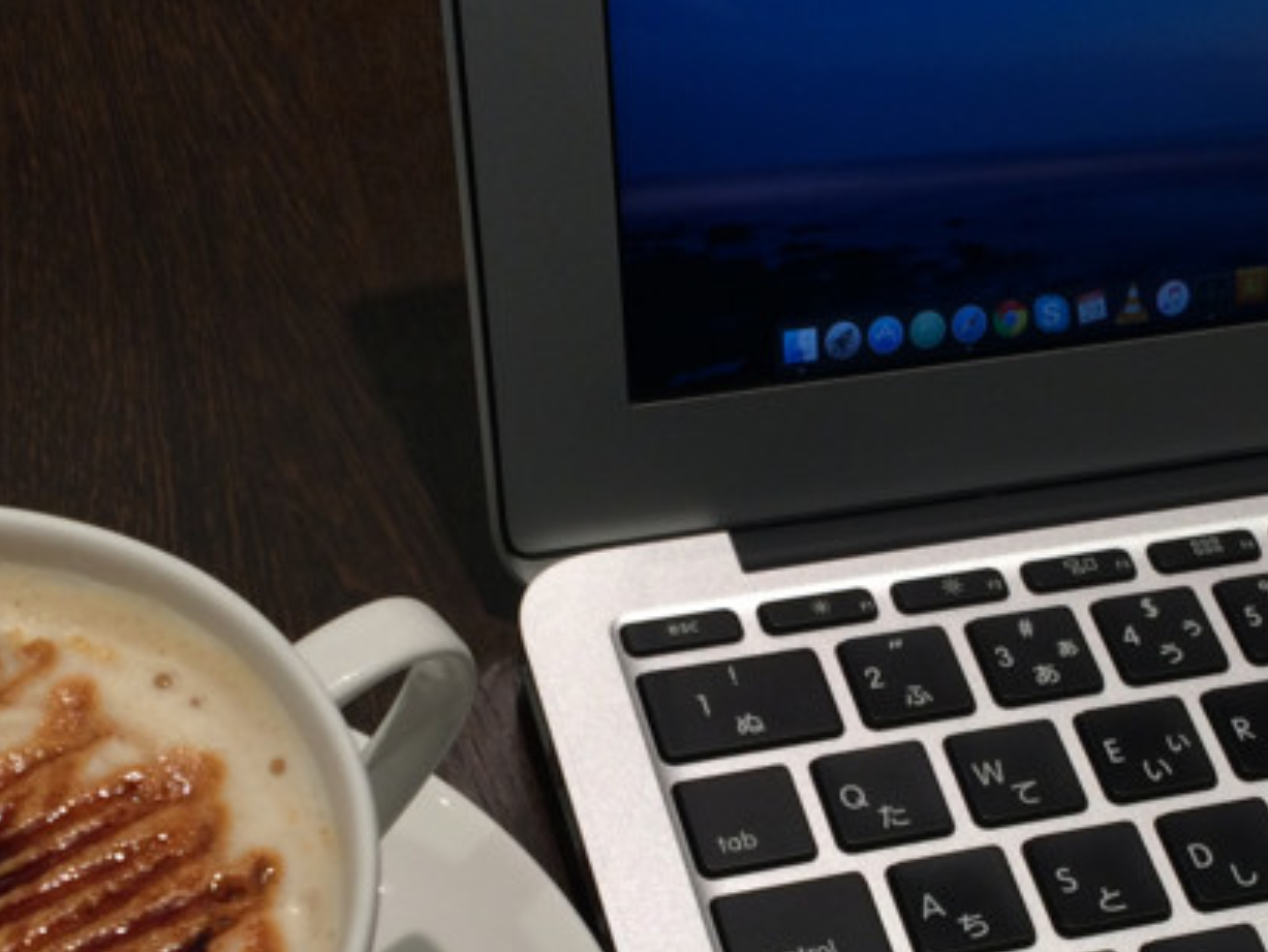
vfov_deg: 21.3
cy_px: 785
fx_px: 2492
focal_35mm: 68
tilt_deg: -50.6
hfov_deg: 28.5
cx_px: 760
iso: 40
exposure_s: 1/60
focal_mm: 4.15
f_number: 2.2
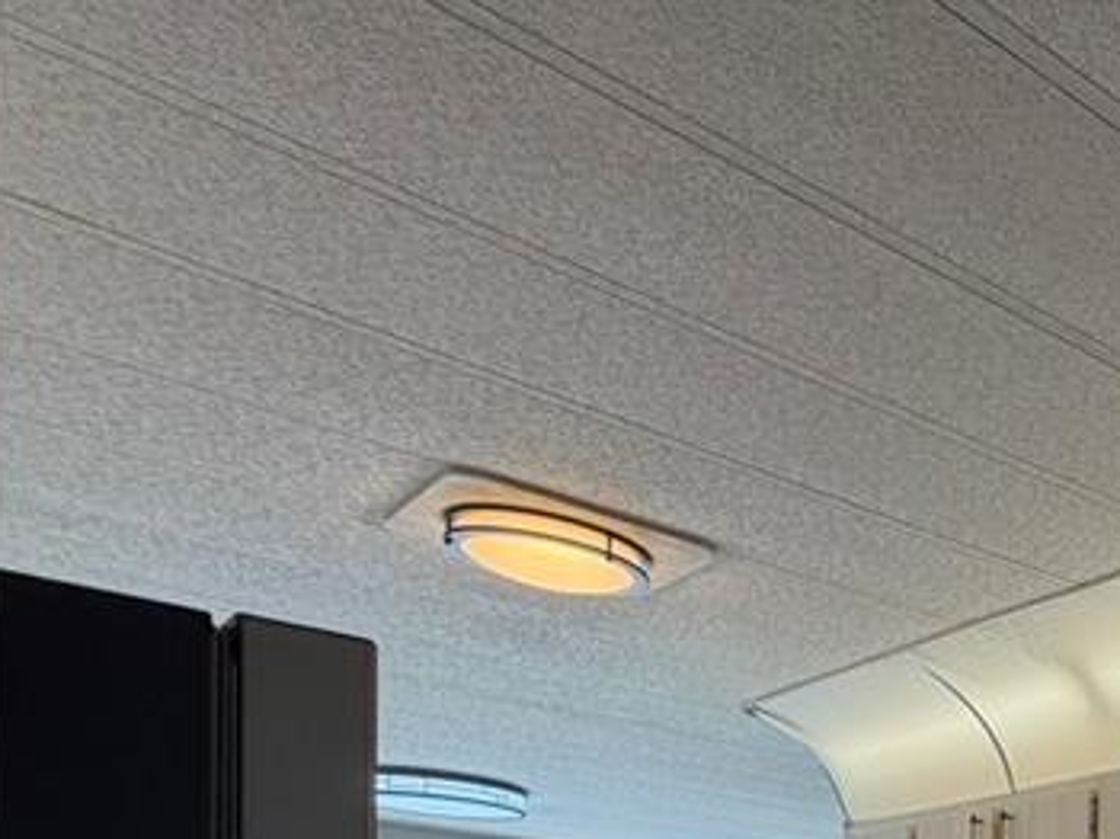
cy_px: 1076
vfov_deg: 28.9
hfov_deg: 30.0
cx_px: 1622
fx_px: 1326
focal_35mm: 41
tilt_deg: +0.7
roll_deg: -0.5
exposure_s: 1/120
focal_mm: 2.22
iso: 100
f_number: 2.2
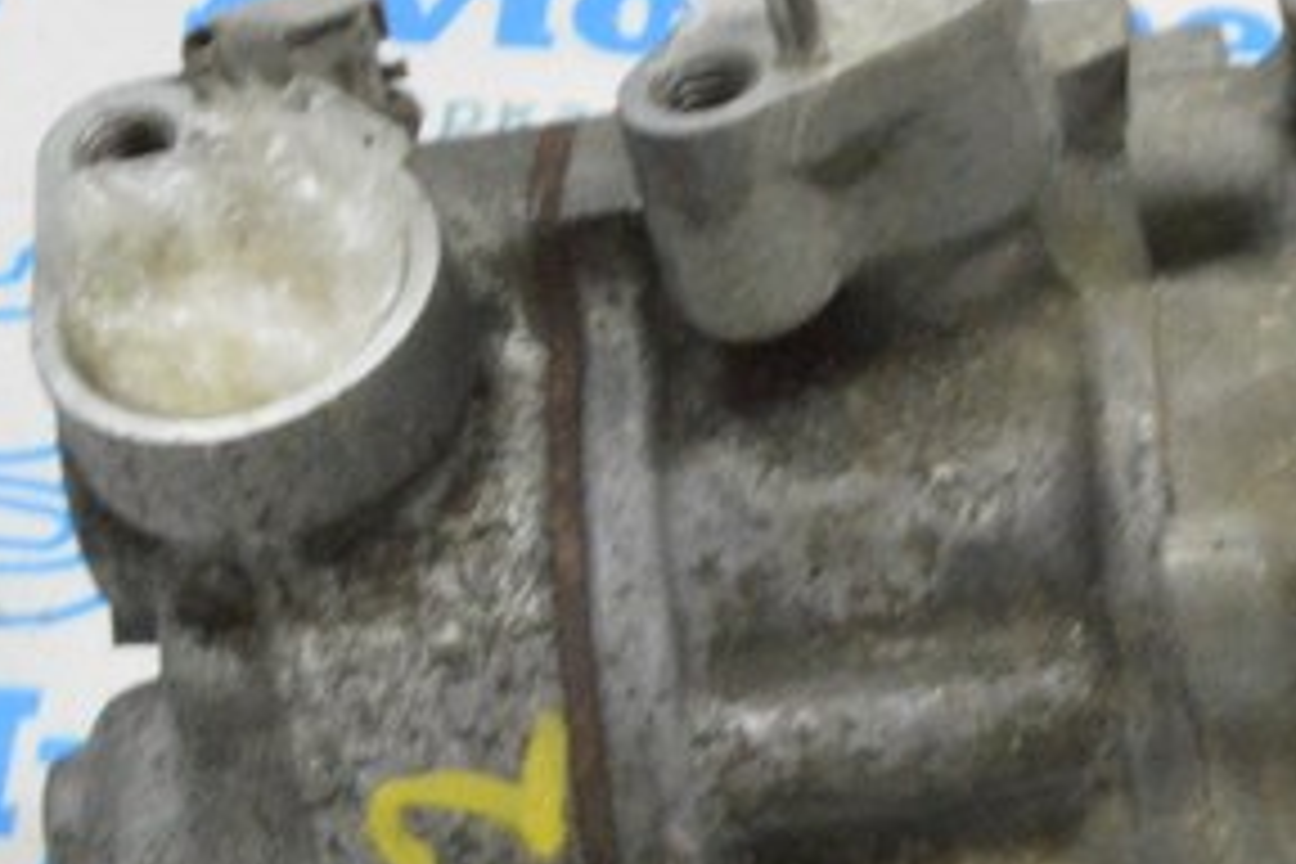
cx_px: 1260
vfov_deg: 8.6
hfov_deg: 12.7
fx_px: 5760
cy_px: 421
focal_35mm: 160
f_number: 20
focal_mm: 30
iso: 6400
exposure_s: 1/15
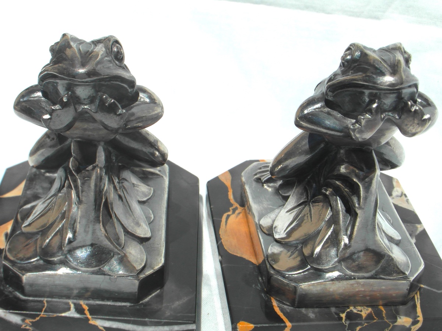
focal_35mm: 73
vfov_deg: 20.2
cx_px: 221
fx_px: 932
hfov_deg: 26.7
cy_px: 166
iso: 80
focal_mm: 11.9
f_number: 6
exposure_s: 1/1000
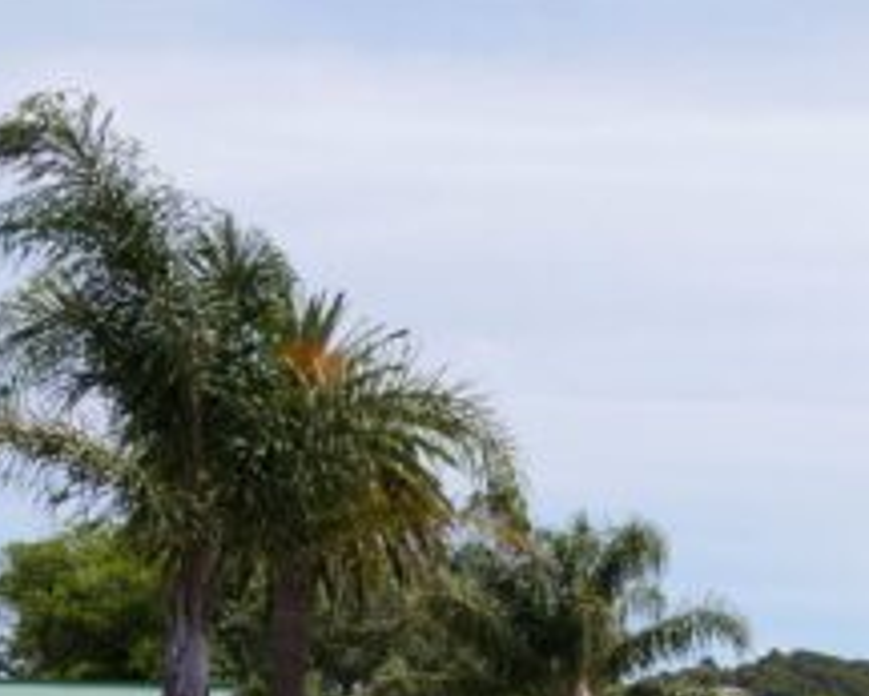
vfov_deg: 14.5
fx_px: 2650
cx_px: 821
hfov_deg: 18.3
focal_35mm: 103
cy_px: 813
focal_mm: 19
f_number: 8
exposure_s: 1/400
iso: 200
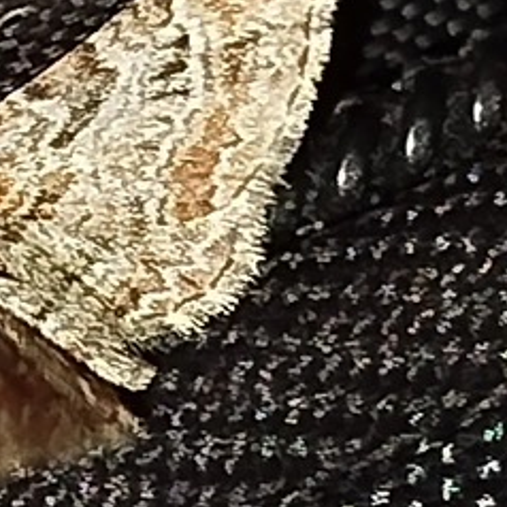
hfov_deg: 5.8
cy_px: 349
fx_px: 5004
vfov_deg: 5.8
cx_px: 32
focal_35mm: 302
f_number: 1.7
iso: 200
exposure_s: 1/50
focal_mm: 5.31
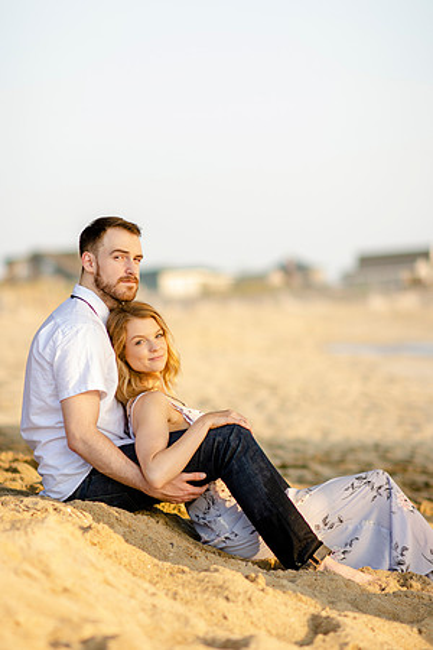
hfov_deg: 10.8
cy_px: 325
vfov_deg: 16.1
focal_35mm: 128
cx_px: 216
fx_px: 2300
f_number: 1.8
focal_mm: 85
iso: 125
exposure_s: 1/500
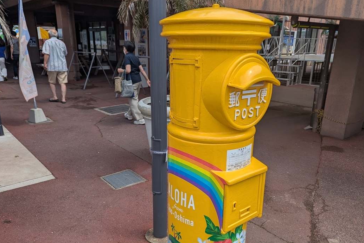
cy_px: 141
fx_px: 293
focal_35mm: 29
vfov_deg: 44.8
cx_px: 179
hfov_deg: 63.7
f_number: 1.85
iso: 46
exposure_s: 1/2058
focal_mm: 6.81
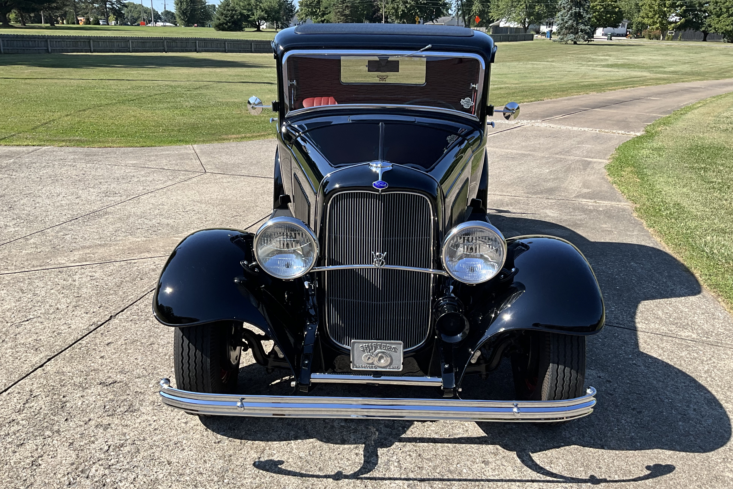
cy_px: 238
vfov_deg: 42.3
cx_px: 372
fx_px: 631
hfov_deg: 60.3
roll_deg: -0.7
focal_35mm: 31
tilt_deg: -17.9
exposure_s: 1/997
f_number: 1.8
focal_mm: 3
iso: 25
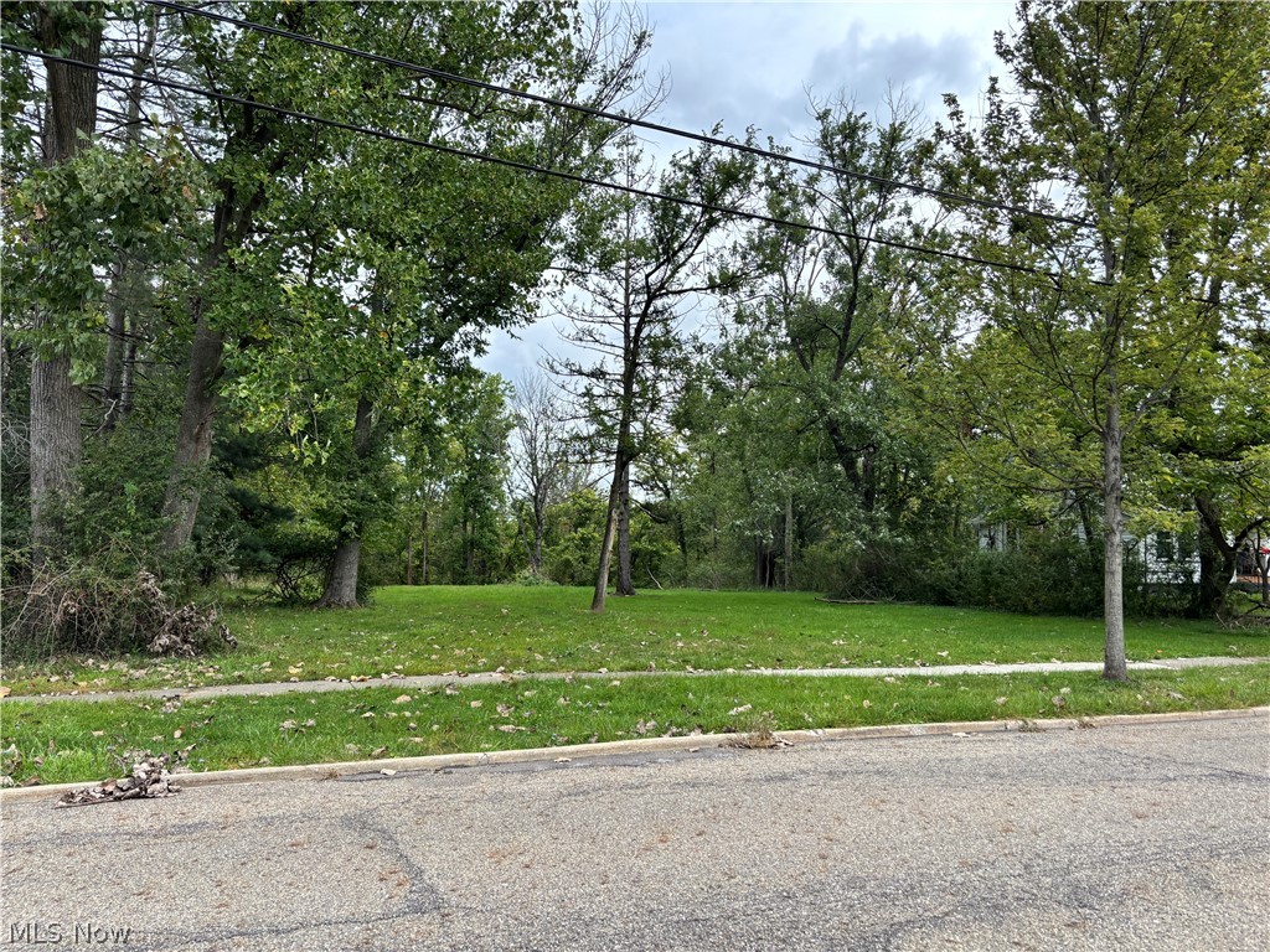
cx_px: 635
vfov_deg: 53.1
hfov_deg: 67.3
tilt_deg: +3.9
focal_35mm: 26
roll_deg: -0.5
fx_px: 954
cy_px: 476
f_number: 1.6
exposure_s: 1/1007
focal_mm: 5.96
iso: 50
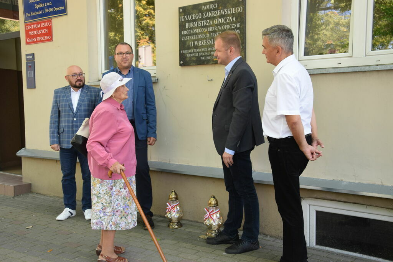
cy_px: 131
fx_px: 426
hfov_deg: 49.5
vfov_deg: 34.2
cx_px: 196
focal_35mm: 39
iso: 400
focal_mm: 26
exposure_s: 1/100
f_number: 5
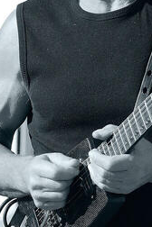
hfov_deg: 3.4
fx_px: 2533
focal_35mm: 400
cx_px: 112
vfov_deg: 5.2
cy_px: 74
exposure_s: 1/500
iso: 200
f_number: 5.6
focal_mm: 112
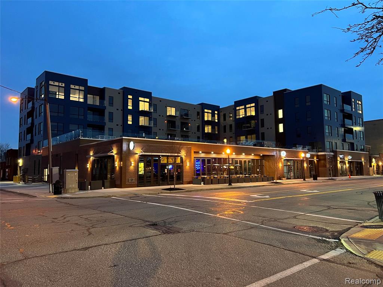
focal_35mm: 26
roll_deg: +0.7
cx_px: 192
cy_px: 144
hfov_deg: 67.3
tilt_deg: +3.7
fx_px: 288
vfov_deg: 53.1
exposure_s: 1/40
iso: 640
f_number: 1.5
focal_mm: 5.7
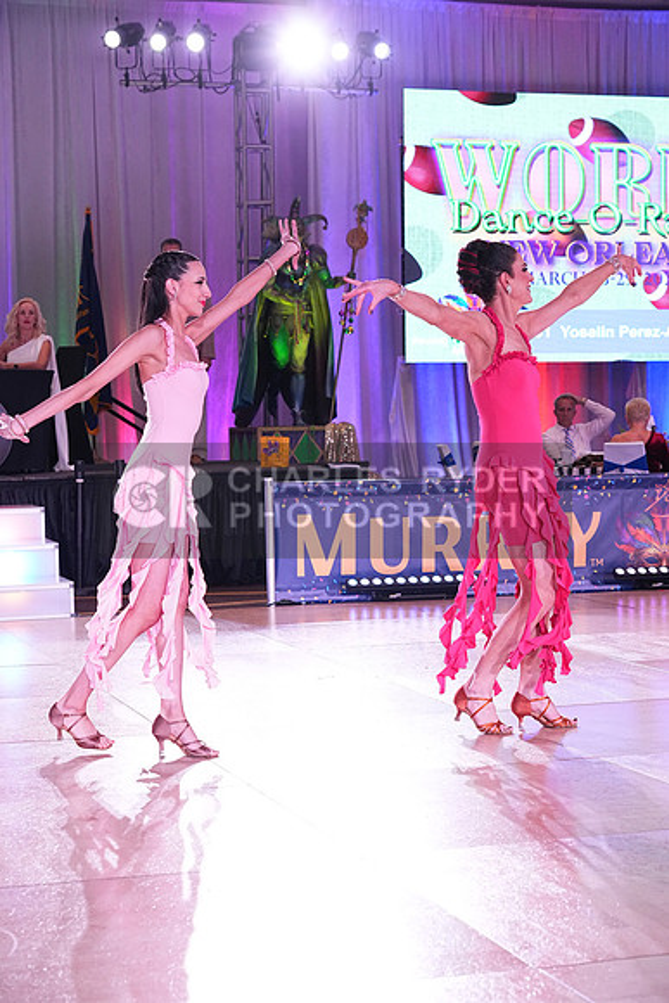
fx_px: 2034
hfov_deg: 18.7
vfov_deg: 27.7
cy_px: 502
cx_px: 334
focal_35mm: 73
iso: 4000
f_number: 5.6
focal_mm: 73
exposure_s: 1/400
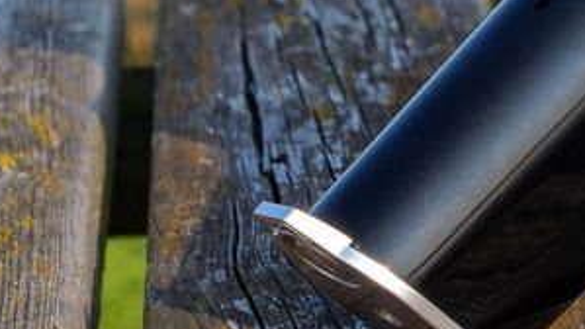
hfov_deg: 7.7
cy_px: -219
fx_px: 4203
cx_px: 1035
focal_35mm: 271
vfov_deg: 4.4
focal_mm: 27
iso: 100
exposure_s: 1/250
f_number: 5.6
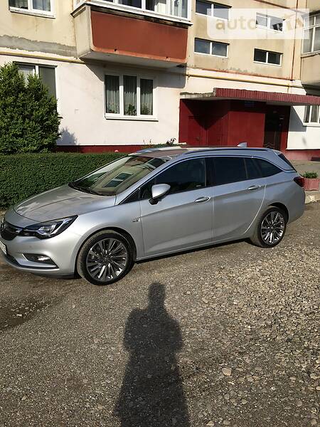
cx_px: 160
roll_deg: -0.2
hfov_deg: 48.2
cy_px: 214
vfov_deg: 61.7
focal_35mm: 29
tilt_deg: -11.3
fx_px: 357
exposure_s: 1/1923
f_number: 2.2
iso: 25
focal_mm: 4.2
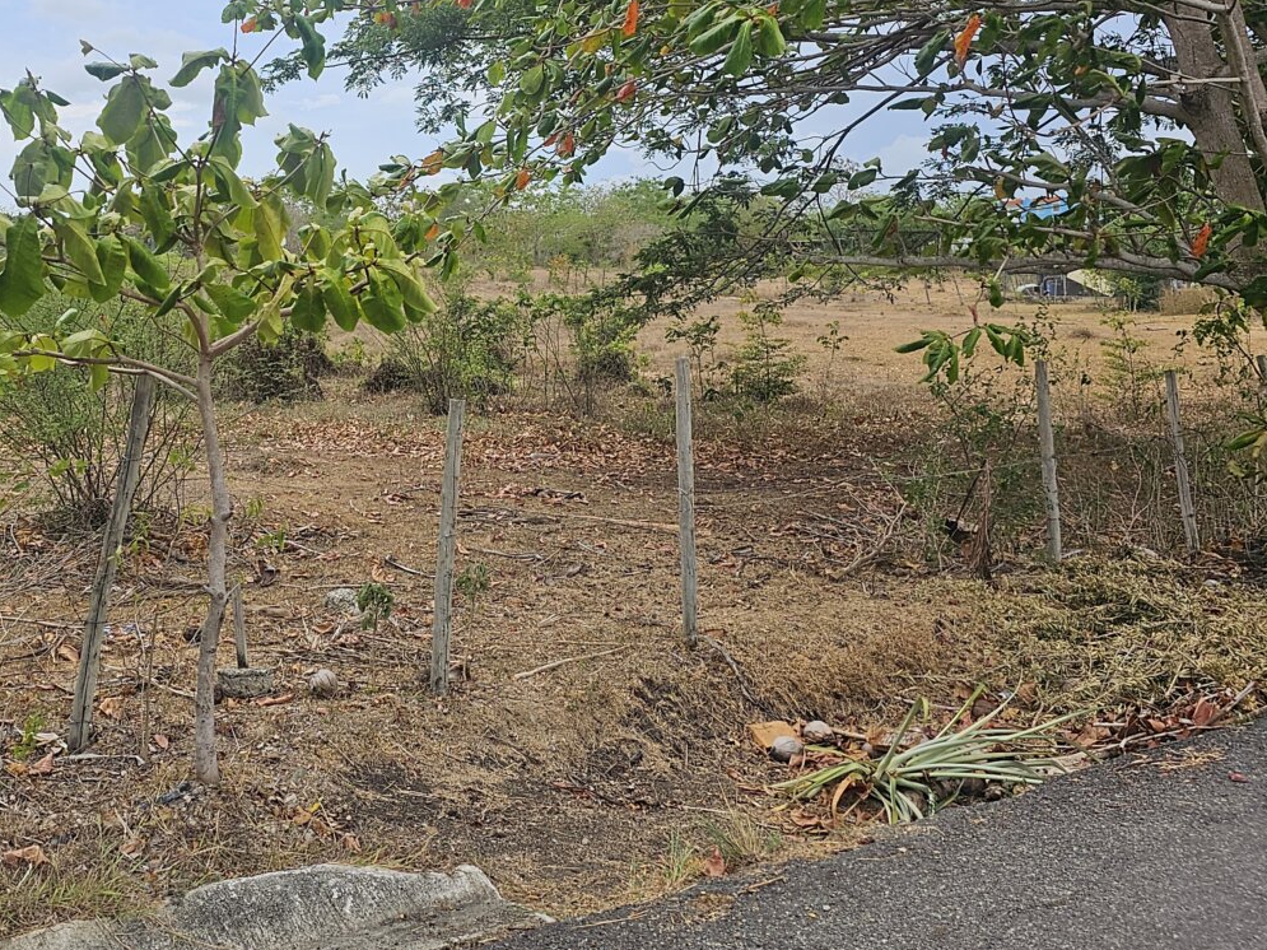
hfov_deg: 49.1
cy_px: 304
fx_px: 1354
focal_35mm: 37
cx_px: 401
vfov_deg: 38.2
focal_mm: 6.3
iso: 20
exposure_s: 1/1148
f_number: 1.7
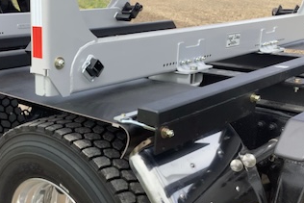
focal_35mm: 51
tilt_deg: -22.5
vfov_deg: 26.2
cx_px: 89
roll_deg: -1.7
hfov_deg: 38.2
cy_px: 149
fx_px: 431
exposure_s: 1/586
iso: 25
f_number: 2.4
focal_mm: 3.3
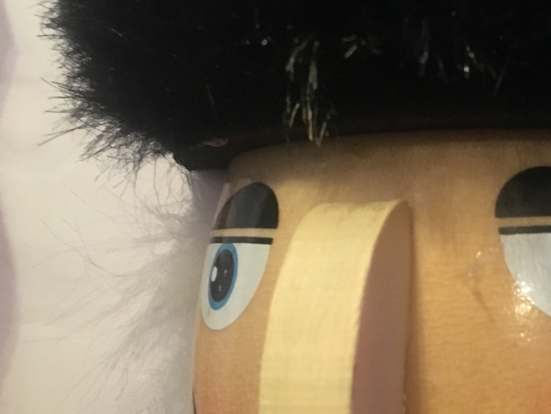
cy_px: 330
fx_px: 796
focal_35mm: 50
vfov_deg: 28.5
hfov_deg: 36.6
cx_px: 457
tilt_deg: -4.3
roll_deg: +3.8
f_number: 2.2
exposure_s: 1/15
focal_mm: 4.15
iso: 320
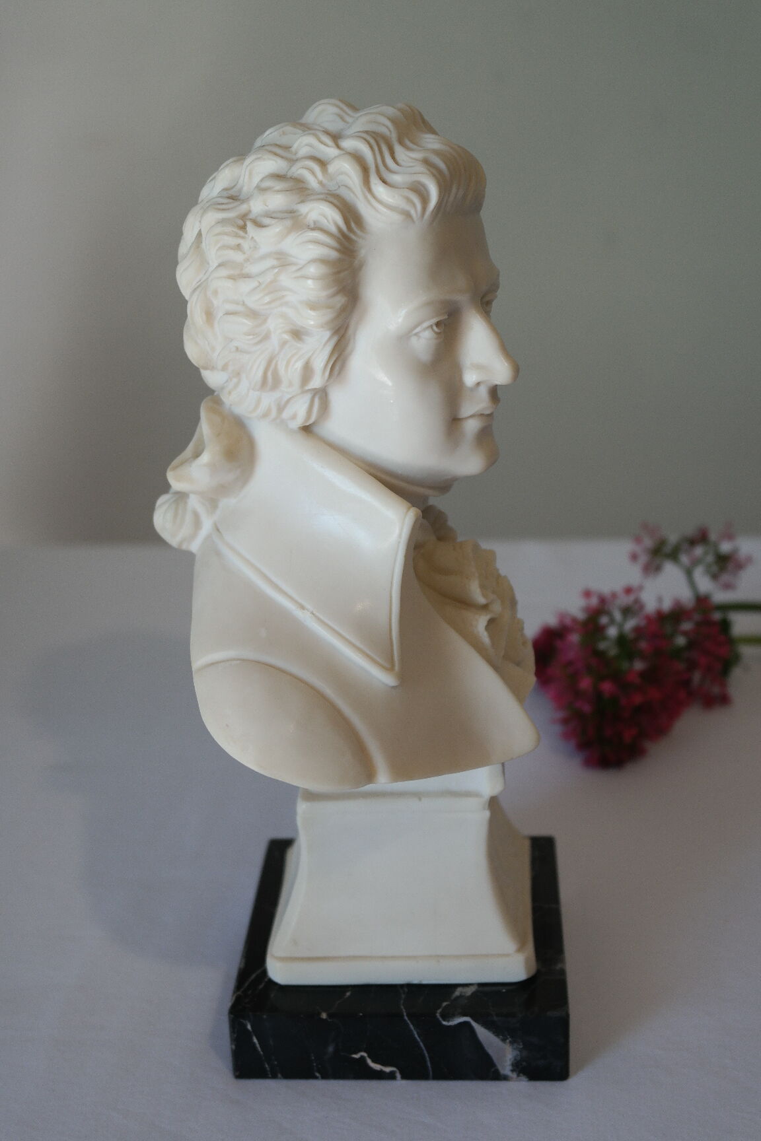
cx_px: 380
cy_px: 570
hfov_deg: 25.5
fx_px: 1680
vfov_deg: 37.5
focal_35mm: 53
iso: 400
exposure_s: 1/60
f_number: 4.5
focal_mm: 35
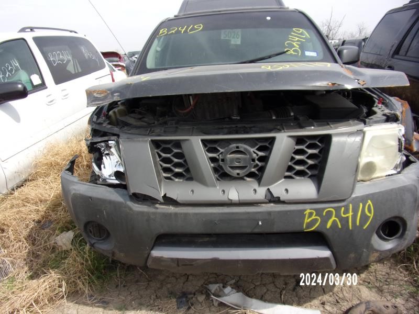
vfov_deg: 56.8
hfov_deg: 71.6
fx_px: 291
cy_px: 157
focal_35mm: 24
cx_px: 210
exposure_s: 1/800
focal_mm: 4.3
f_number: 3.3
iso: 80
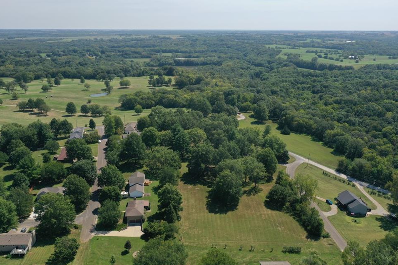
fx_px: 332
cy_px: 128
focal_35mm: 30
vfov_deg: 43.6
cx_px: 191
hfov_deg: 61.9
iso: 100
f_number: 6.3
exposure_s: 1/500
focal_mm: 10.26
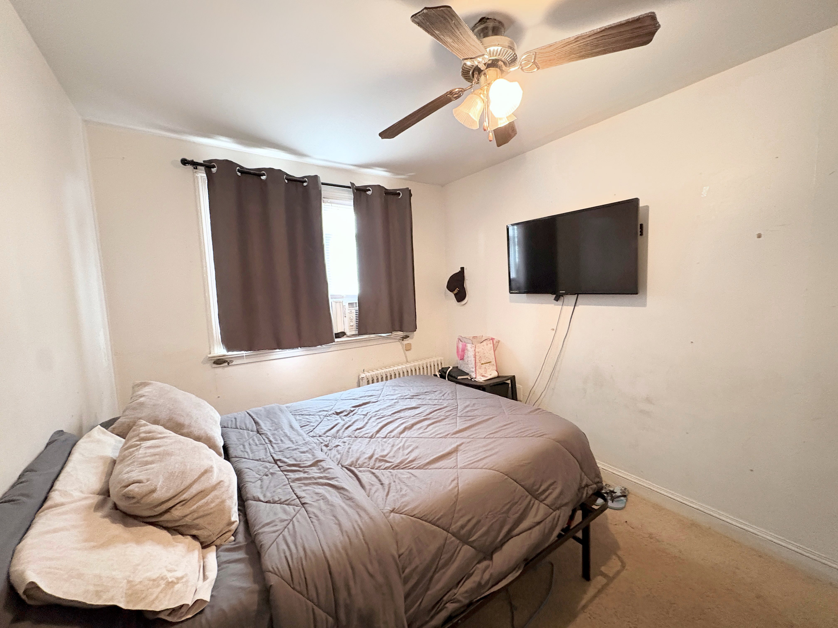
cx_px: 419
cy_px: 314
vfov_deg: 85.7
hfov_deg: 102.1
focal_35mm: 14
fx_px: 339
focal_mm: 2.22
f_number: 2.2
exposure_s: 1/30
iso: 800
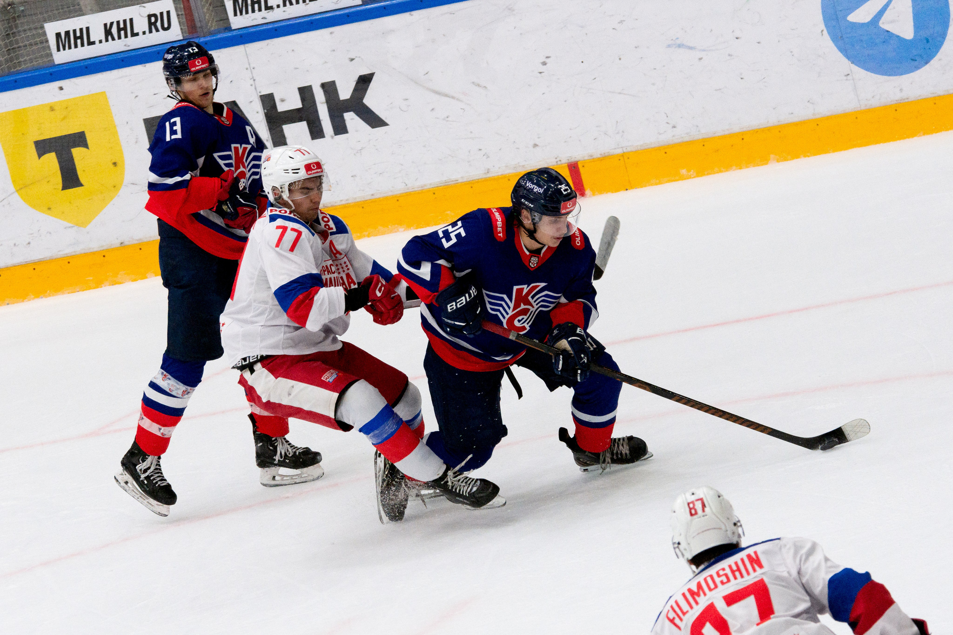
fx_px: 7962
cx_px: 367
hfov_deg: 6.8
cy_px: 355
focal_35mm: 301
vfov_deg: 4.6
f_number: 6.3
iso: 2500
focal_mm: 140
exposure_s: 1/1000
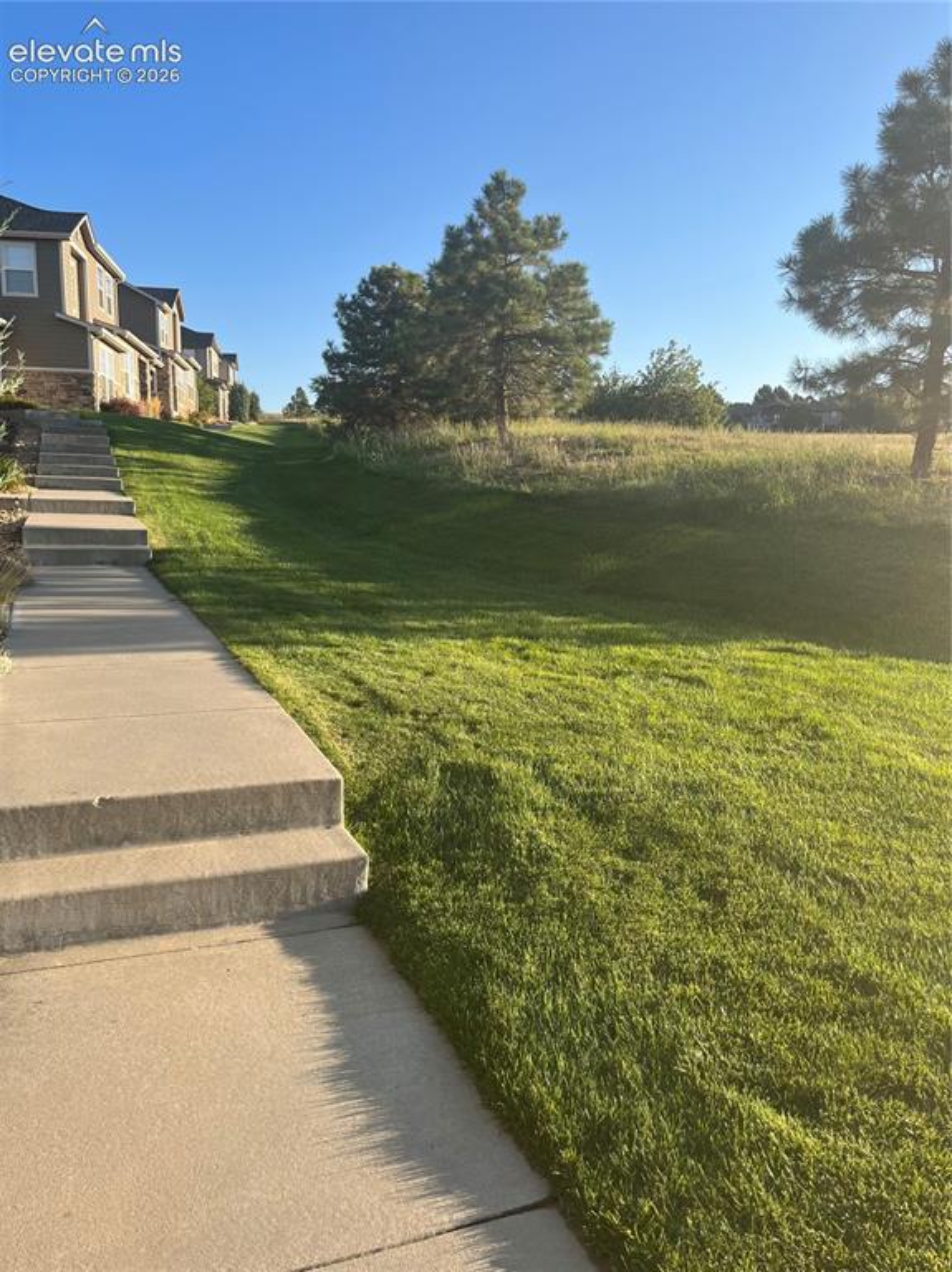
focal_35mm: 26
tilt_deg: -7.2
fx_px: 954
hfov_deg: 53.0
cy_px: 636
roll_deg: +0.6
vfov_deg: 67.3
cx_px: 476
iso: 50
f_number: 1.6
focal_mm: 5.1
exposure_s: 1/1355
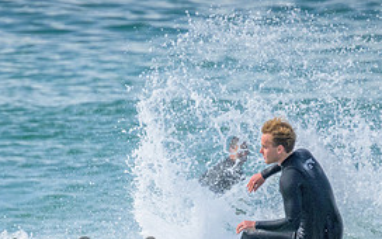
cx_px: 135
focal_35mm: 1742
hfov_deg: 1.2
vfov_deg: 0.8
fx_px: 18136
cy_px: 247
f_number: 11
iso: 3200
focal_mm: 800
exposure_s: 1/1250
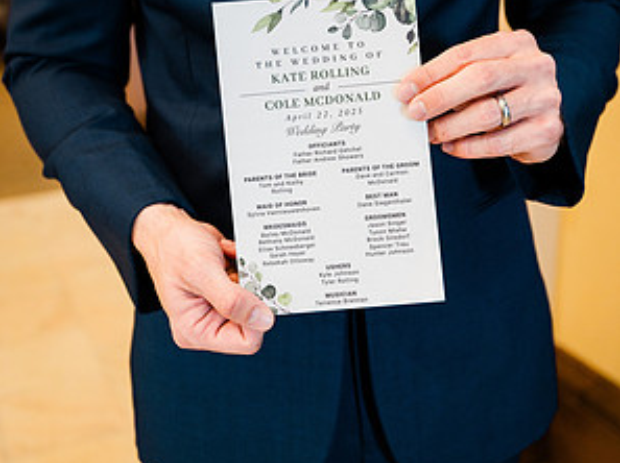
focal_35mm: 51
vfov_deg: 28.3
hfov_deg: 37.5
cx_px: 310
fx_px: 912
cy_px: 159
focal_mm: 35
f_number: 3.2
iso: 1000
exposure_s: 1/250
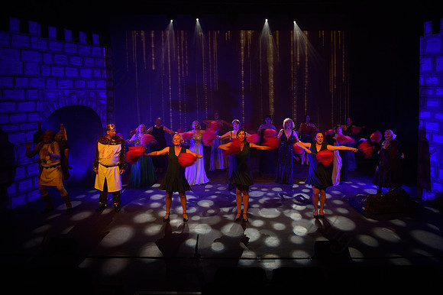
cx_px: 258
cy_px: 108
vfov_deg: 41.5
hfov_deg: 59.5
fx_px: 385
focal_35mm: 31
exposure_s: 1/60
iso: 1000
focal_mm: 24
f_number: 3.5
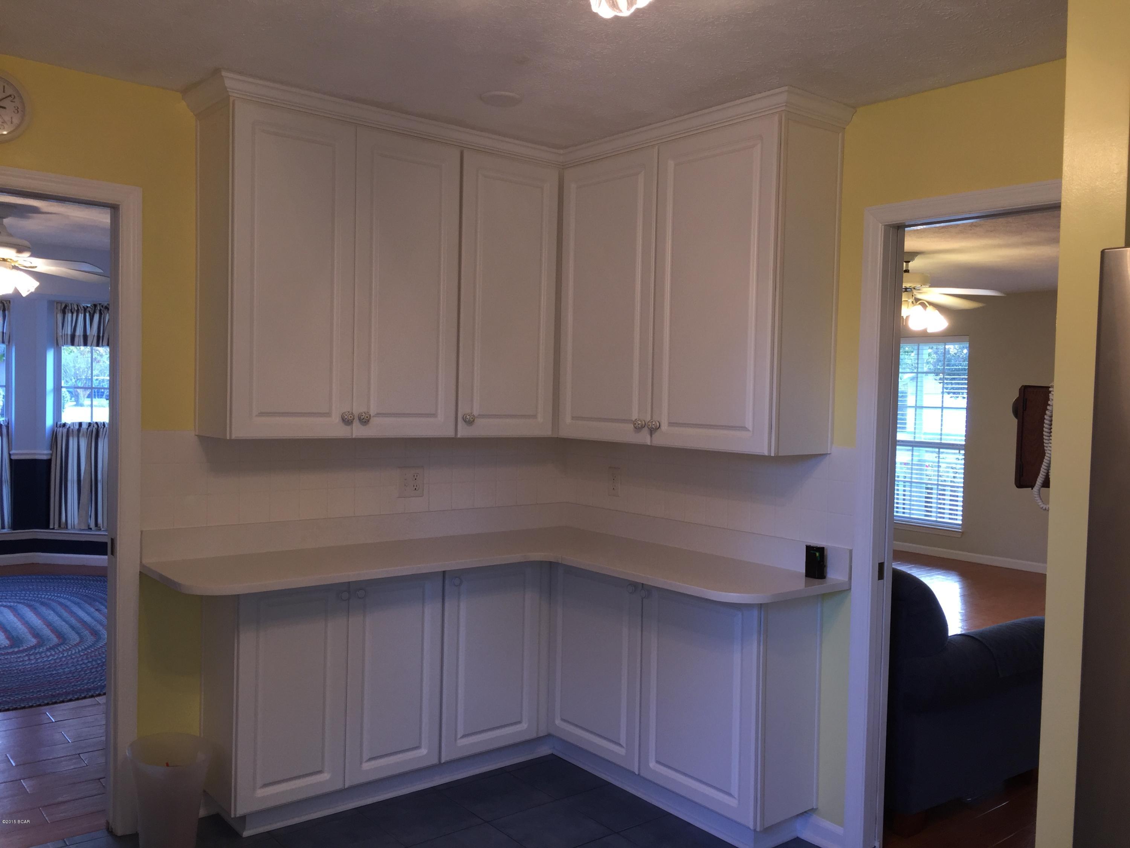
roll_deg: -1.8
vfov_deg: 48.2
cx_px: 565
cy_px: 424
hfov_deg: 61.7
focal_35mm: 29
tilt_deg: -0.4
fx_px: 947
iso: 40
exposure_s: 1/30
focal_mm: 4.15
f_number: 2.2
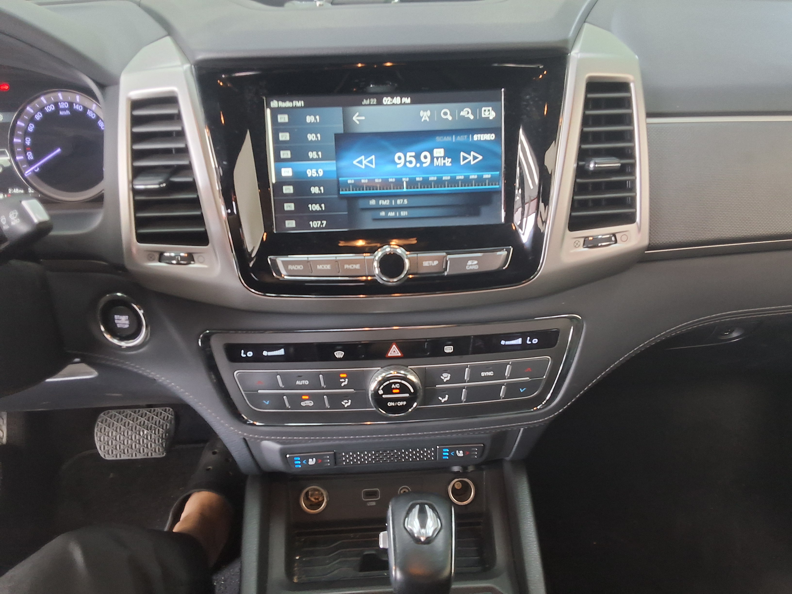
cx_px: 396
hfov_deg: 63.4
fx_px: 641
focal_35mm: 28
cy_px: 297
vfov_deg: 49.7
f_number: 1.9
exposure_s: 1/30
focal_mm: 2.91
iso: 160
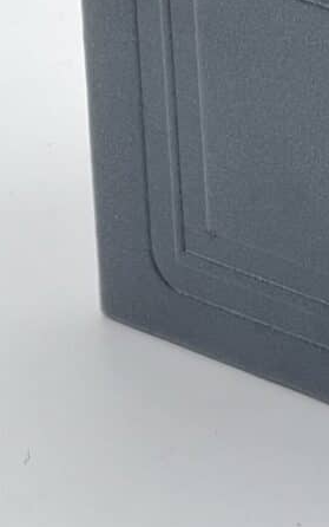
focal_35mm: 293
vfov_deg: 7.1
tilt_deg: -24.7
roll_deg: +0.8
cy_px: -234
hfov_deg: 4.4
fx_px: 4201
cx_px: 557
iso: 100
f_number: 2.8
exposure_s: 1/100
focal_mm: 9
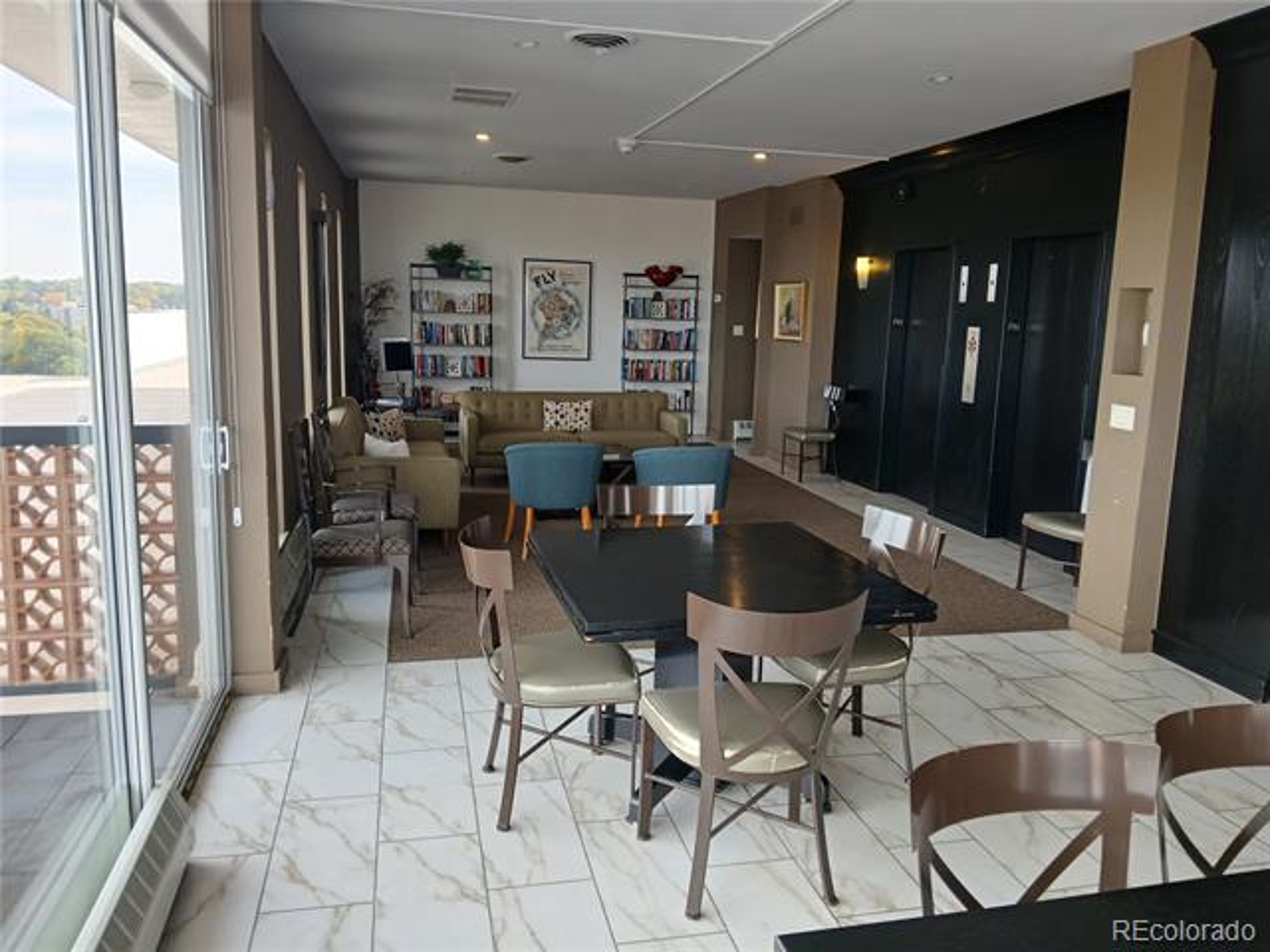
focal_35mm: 26
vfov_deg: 53.1
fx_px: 954
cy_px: 476
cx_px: 635
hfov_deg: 67.3
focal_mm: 3.98
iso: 50
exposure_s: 1/60
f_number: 1.8
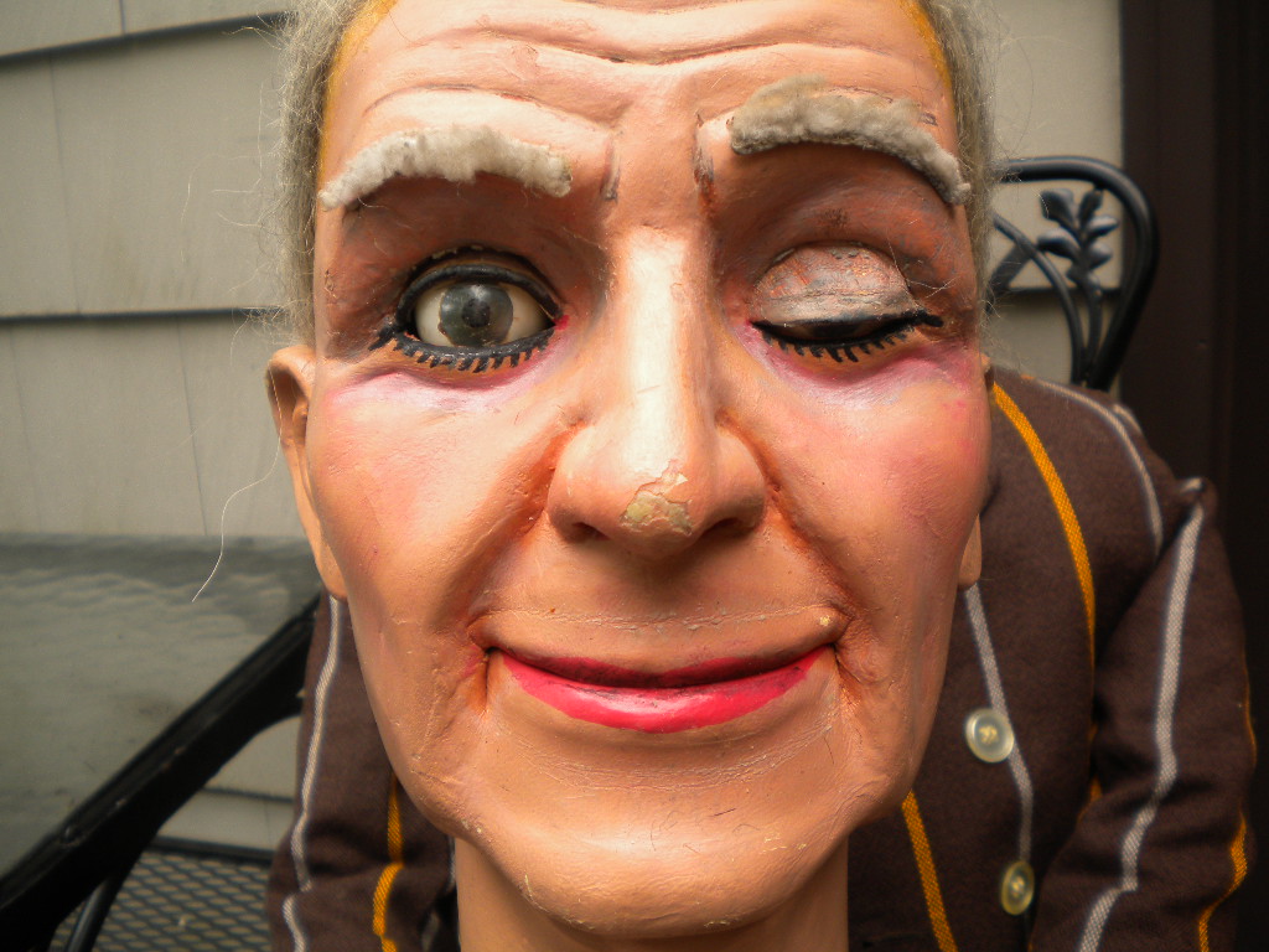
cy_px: 476
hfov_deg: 52.6
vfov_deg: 40.7
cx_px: 634
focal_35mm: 35
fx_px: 1283
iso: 80
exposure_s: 1/151
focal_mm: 6.3
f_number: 3.1
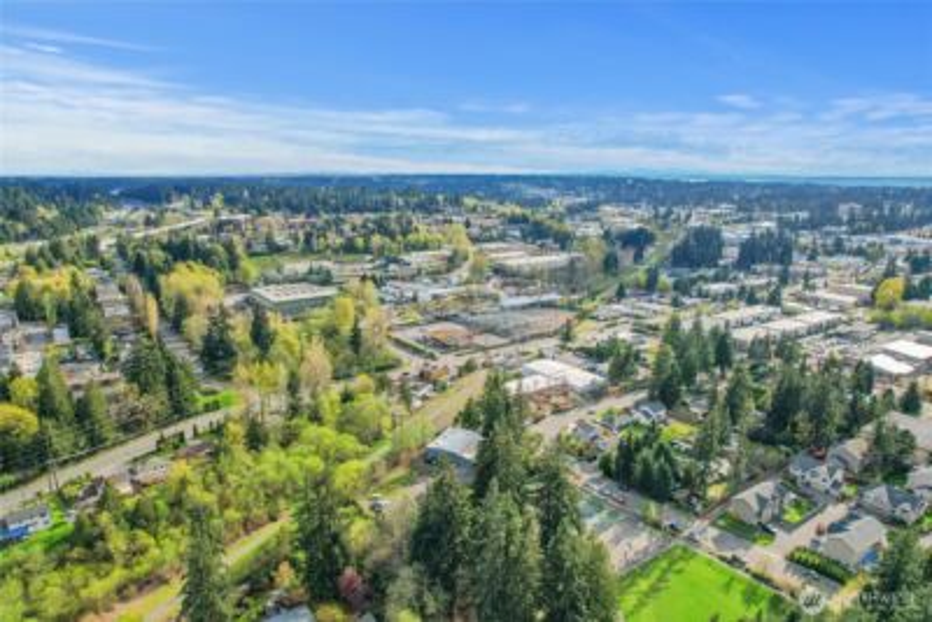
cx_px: 466
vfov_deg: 57.3
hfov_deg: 78.6
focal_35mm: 22
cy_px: 311
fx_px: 570
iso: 100
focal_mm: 8.38
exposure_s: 1/2500
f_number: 2.8
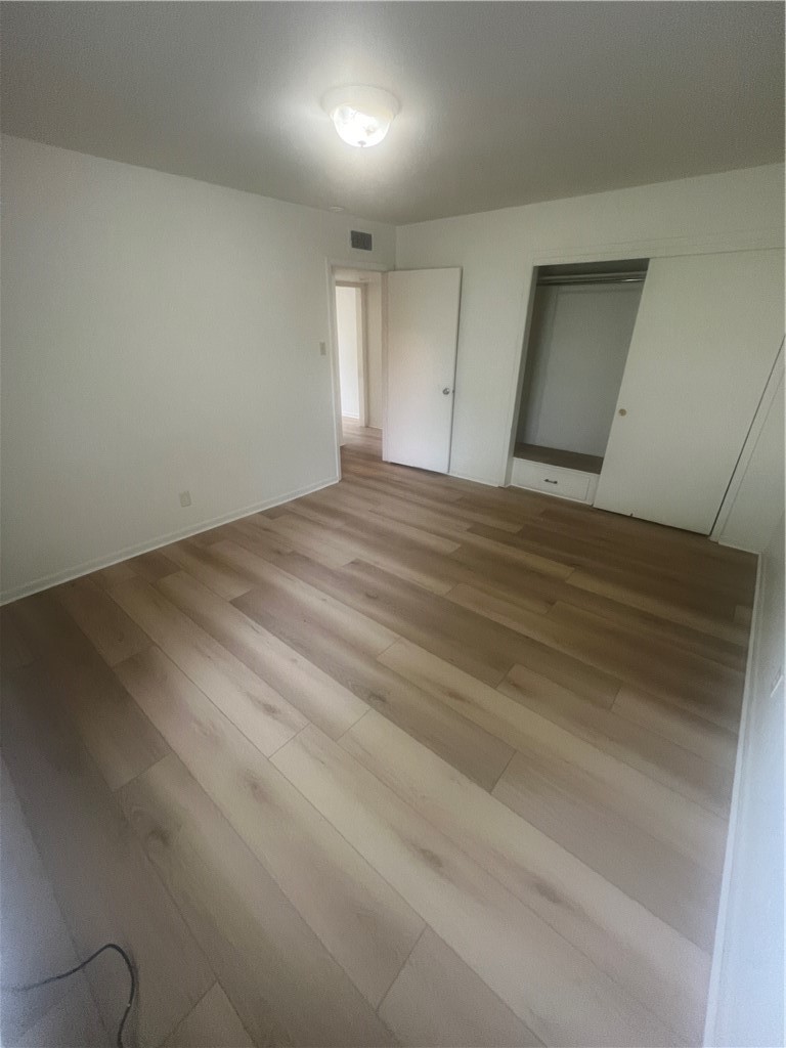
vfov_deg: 106.2
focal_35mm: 13
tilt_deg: -25.8
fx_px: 394
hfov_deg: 89.9
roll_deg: +0.2
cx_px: 393
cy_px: 524
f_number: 1.8
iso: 250
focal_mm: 1.57
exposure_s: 1/60
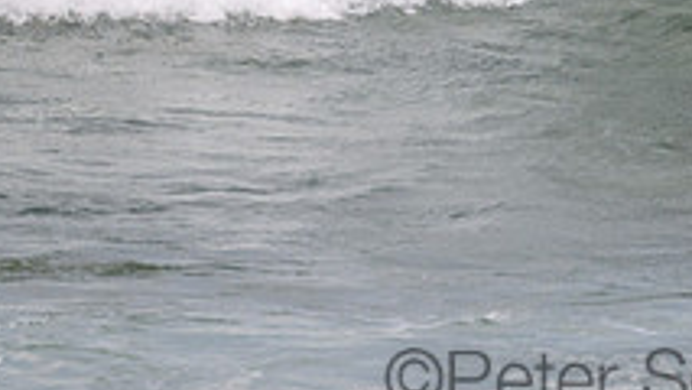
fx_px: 41888
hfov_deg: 0.9
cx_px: 637
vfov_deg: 0.5
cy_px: -161
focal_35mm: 2282
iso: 900
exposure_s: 1/2000
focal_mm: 800
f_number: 11
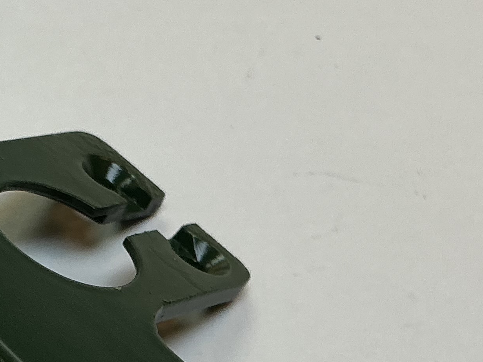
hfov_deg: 19.6
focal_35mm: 95
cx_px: -73
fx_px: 1325
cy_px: 365
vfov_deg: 15.3
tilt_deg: -61.1
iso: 25
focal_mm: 3
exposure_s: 1/100
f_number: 1.8
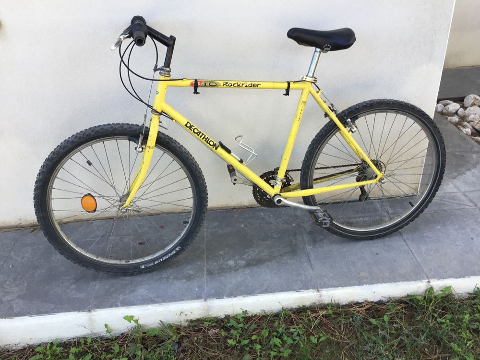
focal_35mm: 31
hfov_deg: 58.4
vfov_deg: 45.4
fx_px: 430
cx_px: 240
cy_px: 180
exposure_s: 1/110
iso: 25
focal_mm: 3.3
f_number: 2.4
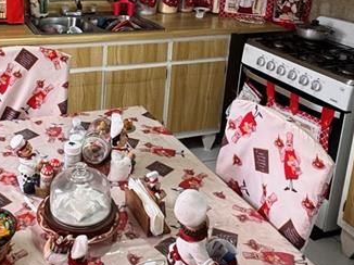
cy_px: 17
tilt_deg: -13.1
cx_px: 93
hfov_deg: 41.8
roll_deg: -3.1
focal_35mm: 44
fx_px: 450
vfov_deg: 31.1
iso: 250
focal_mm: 2.22
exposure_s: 1/60
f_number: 2.2
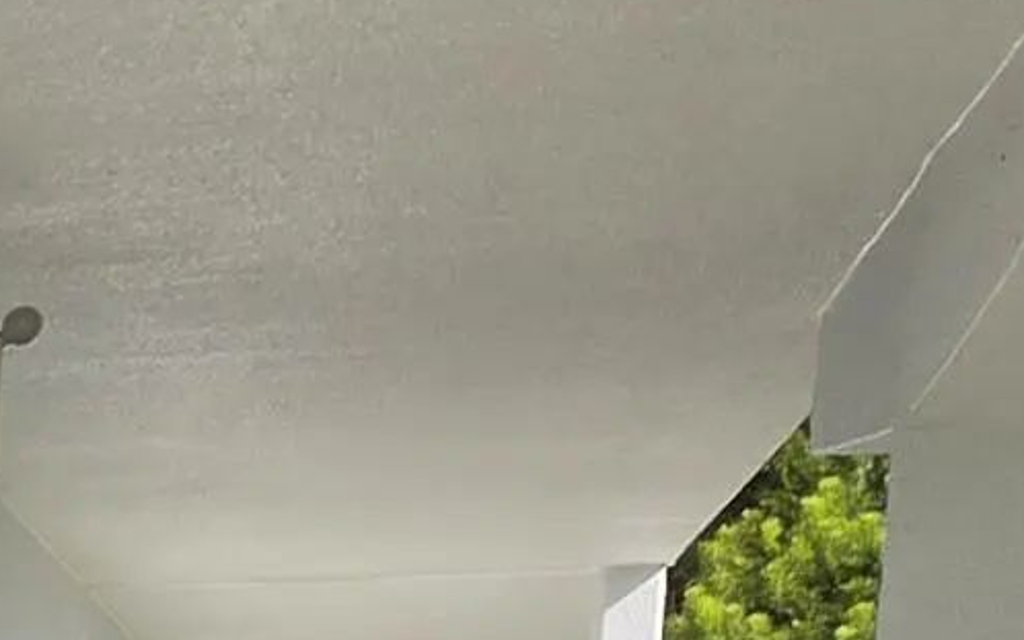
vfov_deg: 8.3
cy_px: 1430
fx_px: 4101
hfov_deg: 10.6
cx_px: -1898
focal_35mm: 147
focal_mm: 5.4
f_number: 1.8
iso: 80
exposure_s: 1/4460
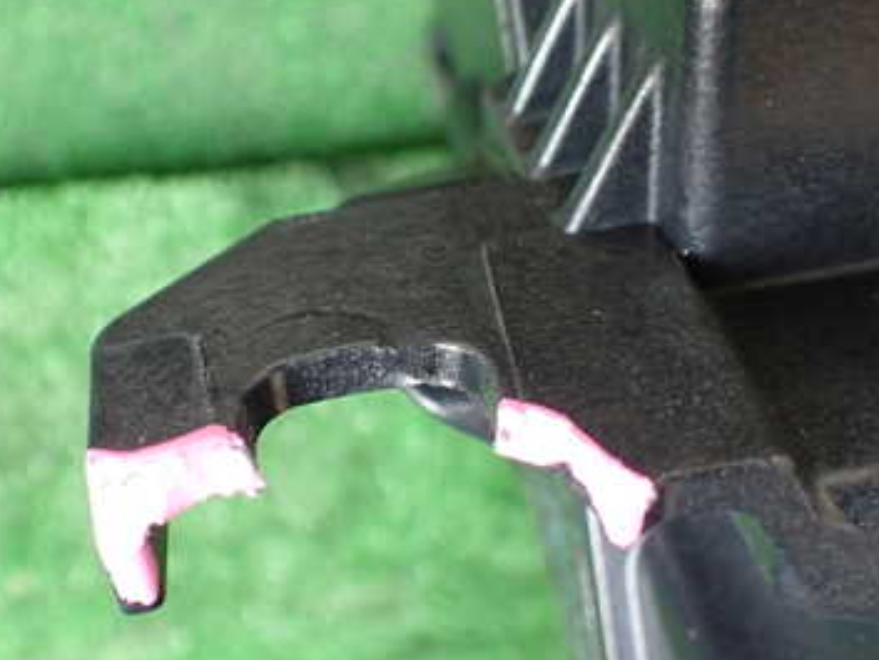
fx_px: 1295
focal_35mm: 51
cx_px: 356
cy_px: 329
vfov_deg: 28.6
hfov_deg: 37.4
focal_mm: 5.4
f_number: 2.3
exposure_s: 1/125
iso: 640
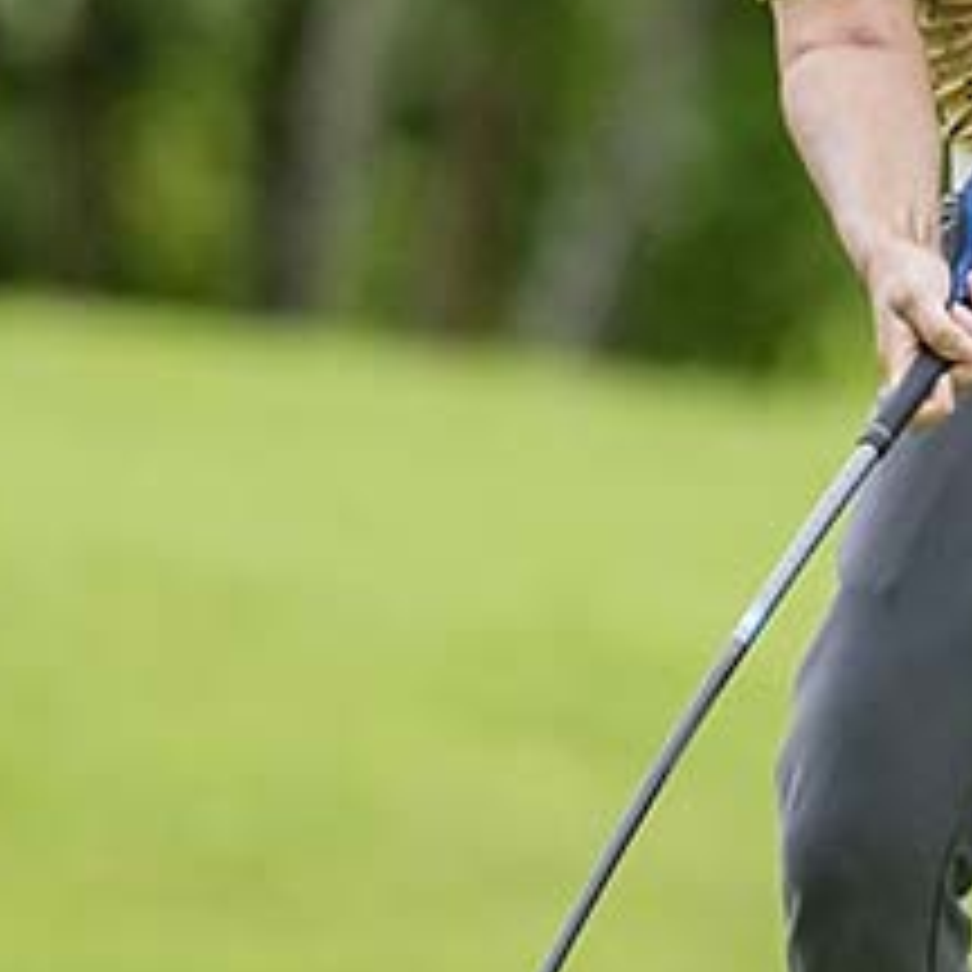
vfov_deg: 1.2
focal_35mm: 1511
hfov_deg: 1.2
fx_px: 48002
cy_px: 306
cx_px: 734
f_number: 2.8
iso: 3200
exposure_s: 1/6400
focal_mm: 400
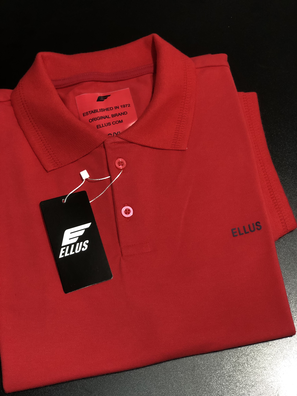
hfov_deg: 28.0
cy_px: 198
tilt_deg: -66.4
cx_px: 148
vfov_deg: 36.8
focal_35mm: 52
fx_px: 595
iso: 125
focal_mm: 6
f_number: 2.4
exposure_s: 1/40
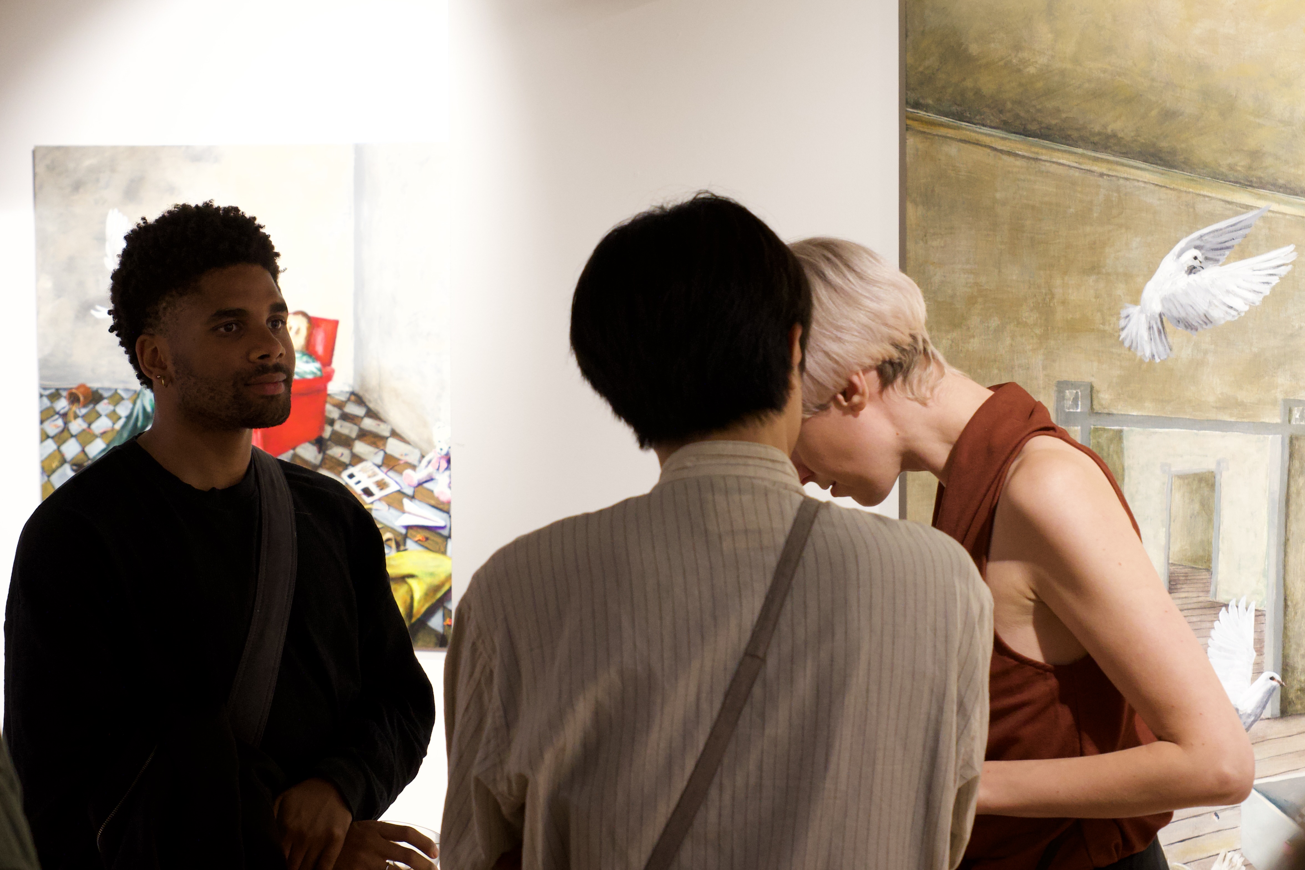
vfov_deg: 24.1
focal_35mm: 56
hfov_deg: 35.5
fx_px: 2039
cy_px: 435
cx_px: 652
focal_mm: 37.5
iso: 1600
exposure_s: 1/160
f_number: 4
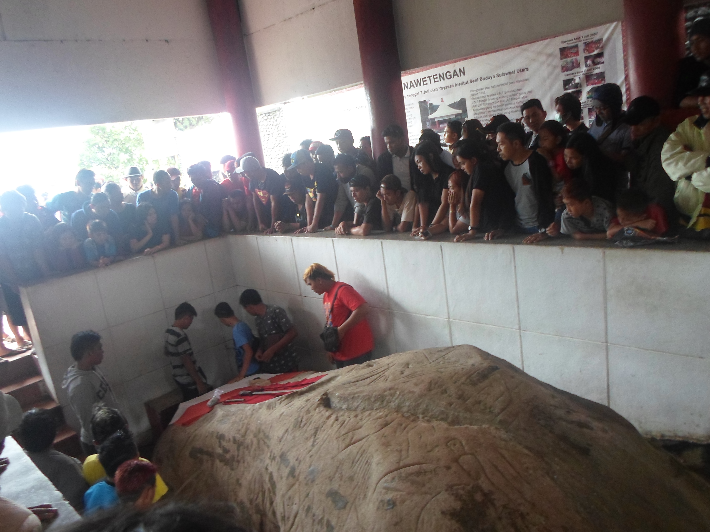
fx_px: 513
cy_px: 266
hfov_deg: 69.4
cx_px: 355
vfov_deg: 54.9
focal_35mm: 25
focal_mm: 4.5
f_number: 2.5
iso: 160
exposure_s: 1/30
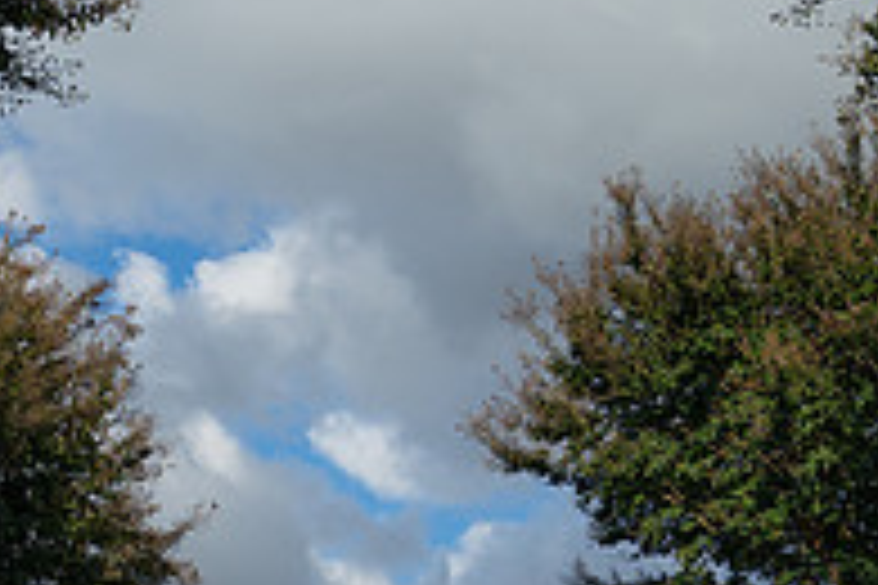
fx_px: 2536
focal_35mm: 104
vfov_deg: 13.0
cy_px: 619
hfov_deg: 19.5
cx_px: 248
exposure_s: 1/1600
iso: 100
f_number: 4.5
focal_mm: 35
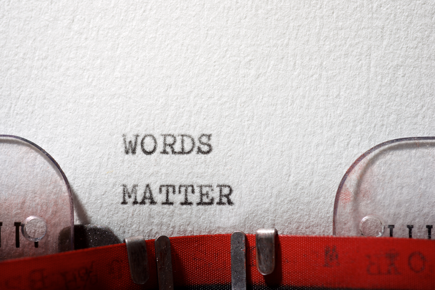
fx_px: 725
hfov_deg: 33.4
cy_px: 145
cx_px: 218
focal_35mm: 60
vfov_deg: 22.6
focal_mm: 60
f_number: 11
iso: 100
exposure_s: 1/200
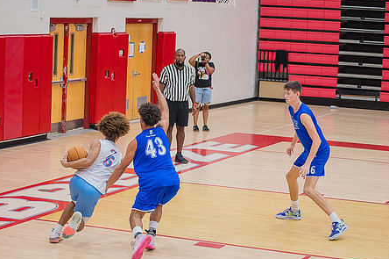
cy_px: 159
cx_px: 187
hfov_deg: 20.8
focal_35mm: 98
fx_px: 1058
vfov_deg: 13.9
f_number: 4.5
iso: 1000
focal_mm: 75
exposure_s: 1/250
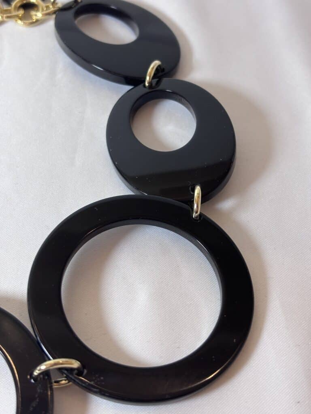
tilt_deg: -53.6
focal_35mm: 52
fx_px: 623
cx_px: 156
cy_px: 207
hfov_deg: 28.0
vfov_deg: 36.8
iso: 50
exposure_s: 1/100
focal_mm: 5.96
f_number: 1.6
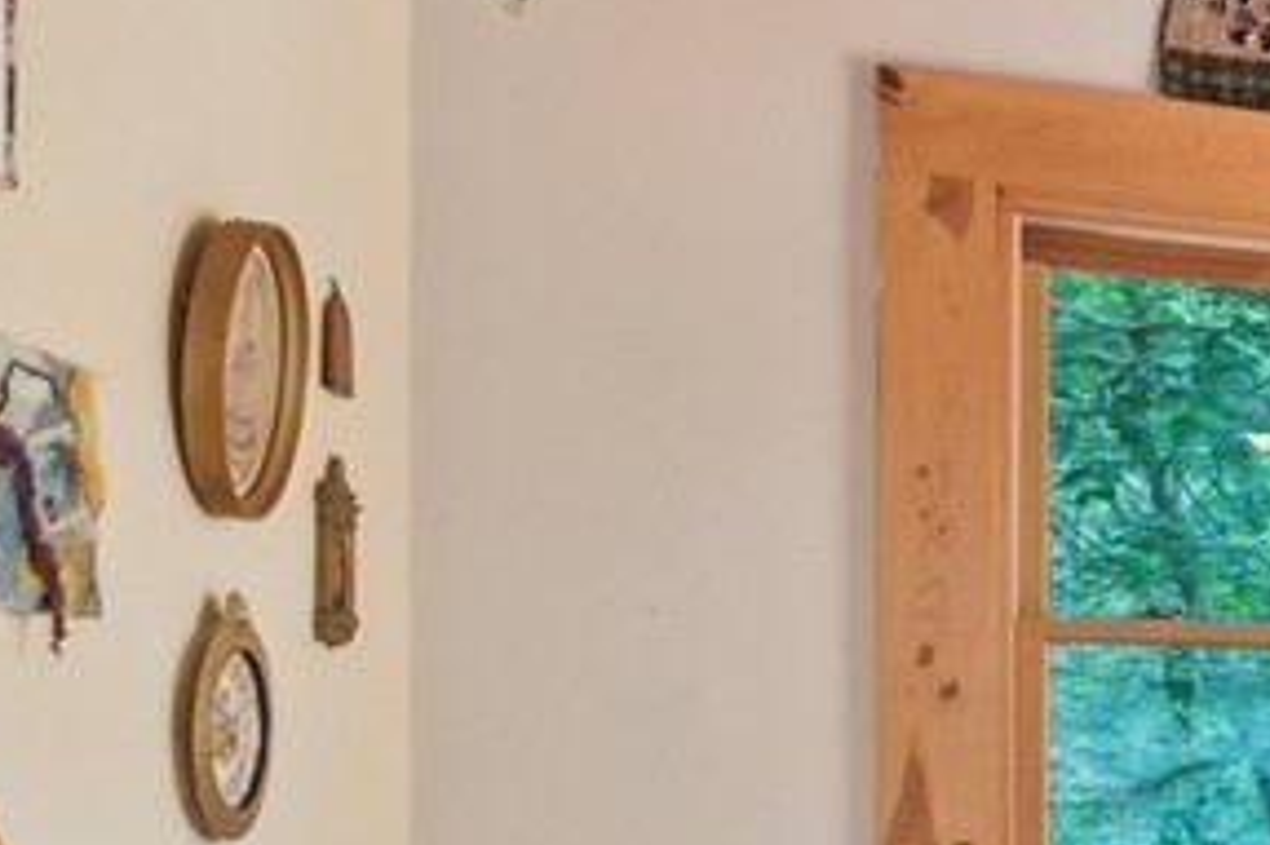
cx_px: 1954
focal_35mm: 53
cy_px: 719
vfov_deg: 24.9
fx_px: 1869
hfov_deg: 26.2
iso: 640
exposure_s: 1/40
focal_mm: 14
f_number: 2.8
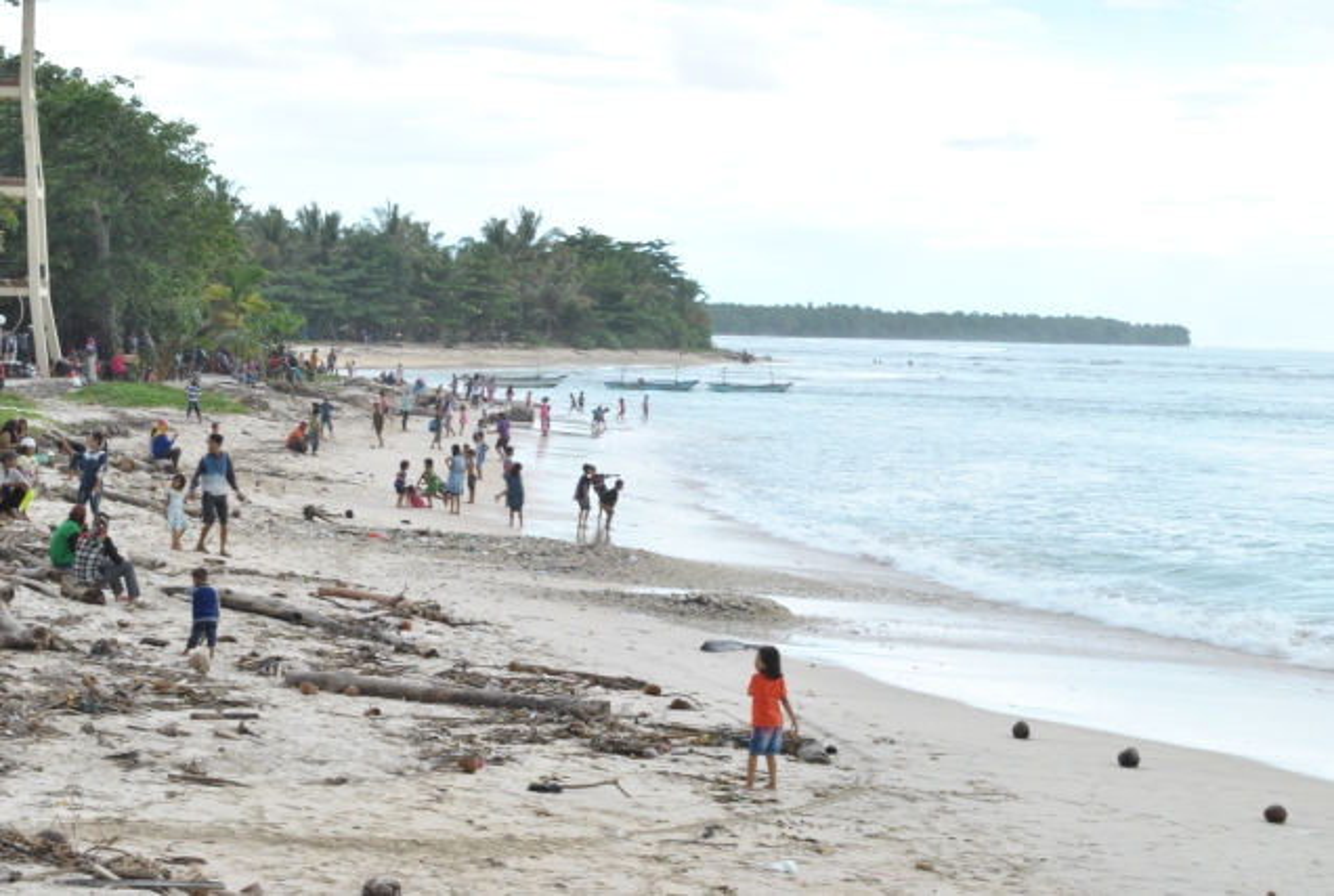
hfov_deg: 24.6
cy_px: 448
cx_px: 667
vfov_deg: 16.6
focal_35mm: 82
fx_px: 3064
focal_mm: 55
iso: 400
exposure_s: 1/80
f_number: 16
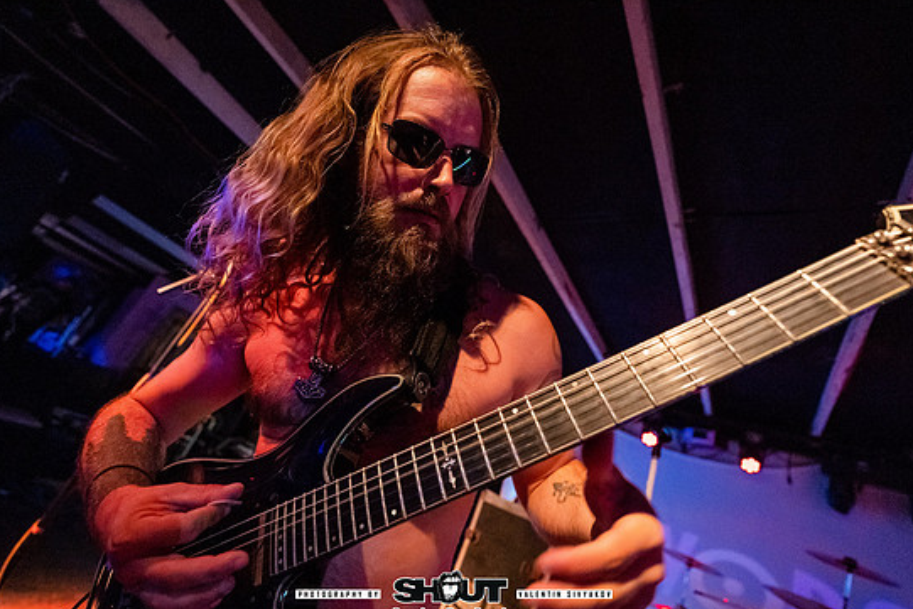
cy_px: 321
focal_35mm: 15
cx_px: 454
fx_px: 380
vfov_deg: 77.3
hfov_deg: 100.4
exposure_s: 1/250
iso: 3200
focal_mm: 14
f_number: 2.8
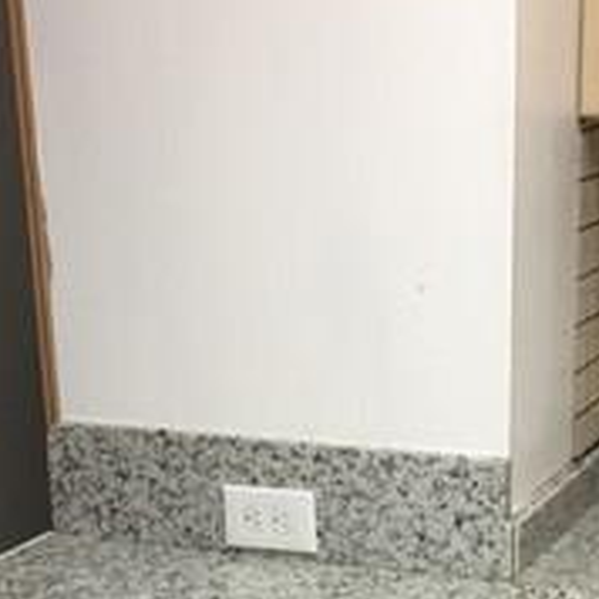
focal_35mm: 92
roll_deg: -0.9
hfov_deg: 18.7
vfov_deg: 17.7
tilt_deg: -22.6
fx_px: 1801
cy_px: 774
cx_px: 478
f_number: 2.2
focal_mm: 4.15
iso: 32
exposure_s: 1/15
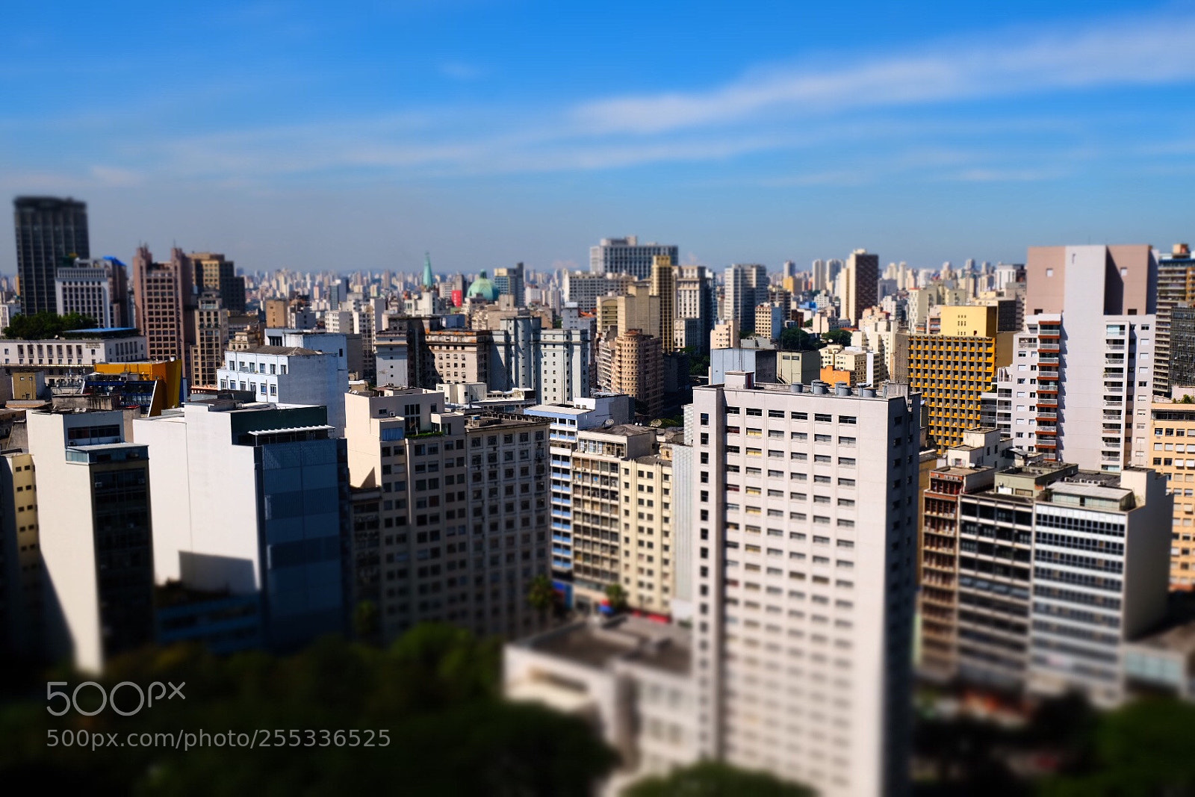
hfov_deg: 54.4
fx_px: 1162
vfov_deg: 37.9
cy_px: 398
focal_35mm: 35
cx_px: 598
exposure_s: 1/1250
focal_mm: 23.3
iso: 200
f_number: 5.6
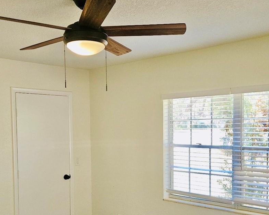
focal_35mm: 46
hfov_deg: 40.3
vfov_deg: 32.4
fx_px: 366
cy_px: 147
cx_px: 148
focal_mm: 5.4
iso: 89
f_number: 1.8
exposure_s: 1/60.2
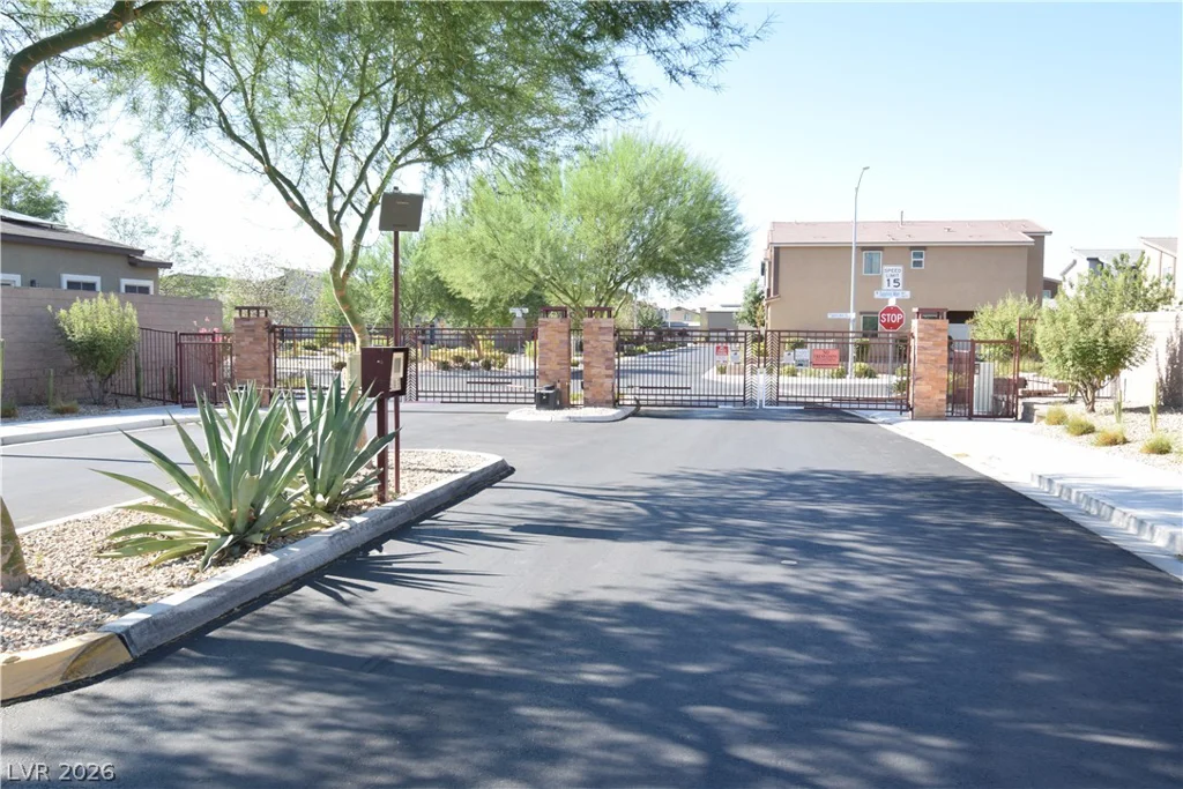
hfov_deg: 61.9
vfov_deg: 43.6
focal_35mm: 30
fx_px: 986
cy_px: 394
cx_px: 592
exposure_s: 1/40
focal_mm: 20
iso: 100
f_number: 10
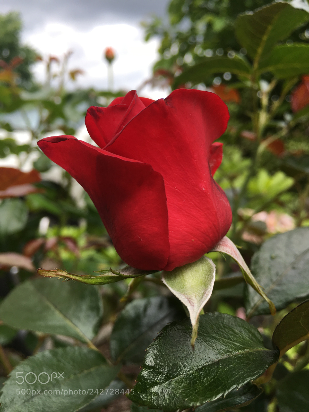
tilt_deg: -7.0
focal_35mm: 29
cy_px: 206
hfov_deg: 48.2
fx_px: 345
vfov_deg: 61.7
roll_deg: -0.1
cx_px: 154
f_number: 2.2
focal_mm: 4.15
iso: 25
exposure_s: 1/381
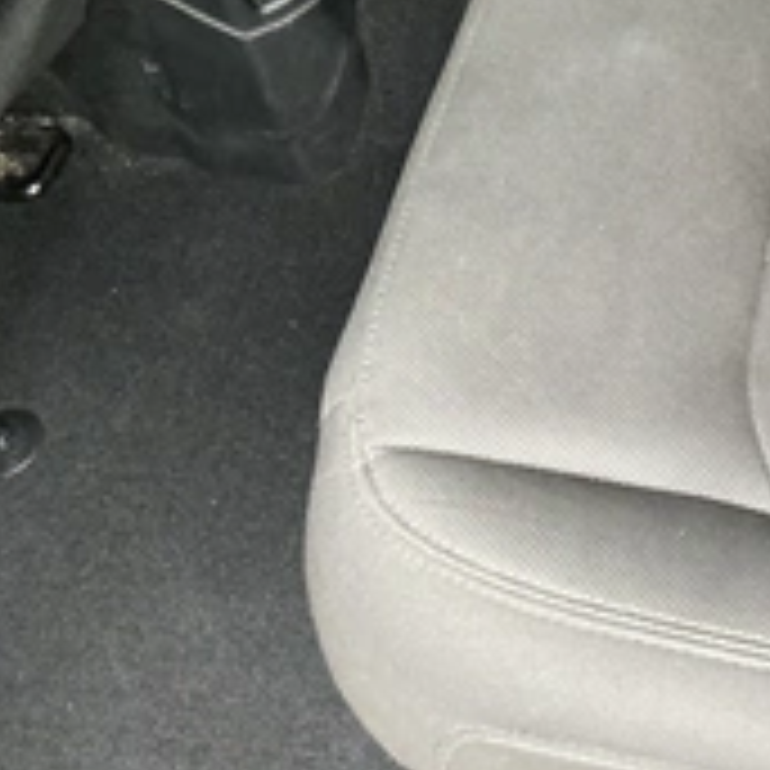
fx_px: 1460
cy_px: 266
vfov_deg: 29.4
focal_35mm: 58
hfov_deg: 27.0
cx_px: 860
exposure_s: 1/31
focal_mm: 3
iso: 320
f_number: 1.8
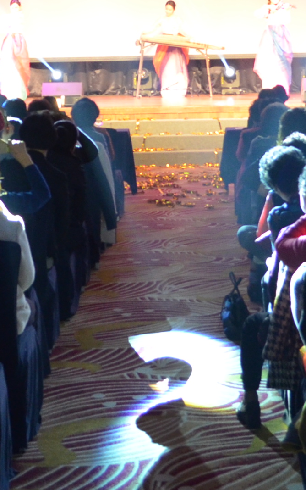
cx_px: 132
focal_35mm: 95
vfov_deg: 21.1
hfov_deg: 13.8
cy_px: -4
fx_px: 1267
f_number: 3.5
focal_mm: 18
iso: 1250
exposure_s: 1/30
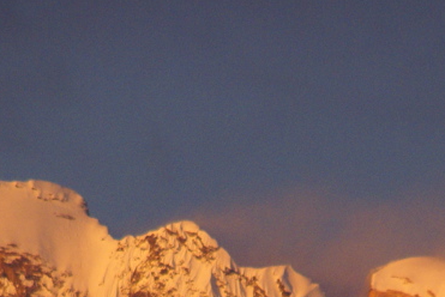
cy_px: 492
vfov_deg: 1.3
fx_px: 12816
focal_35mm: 1036
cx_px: 252
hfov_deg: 2.0
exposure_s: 1/320
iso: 400
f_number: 6.3
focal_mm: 200
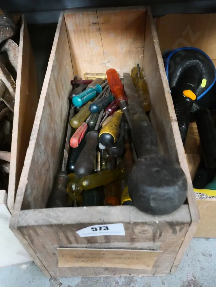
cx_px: 108
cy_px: 144
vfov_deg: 54.0
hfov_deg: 41.8
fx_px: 283
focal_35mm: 34
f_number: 5.6
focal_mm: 17
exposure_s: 1/40
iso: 6400
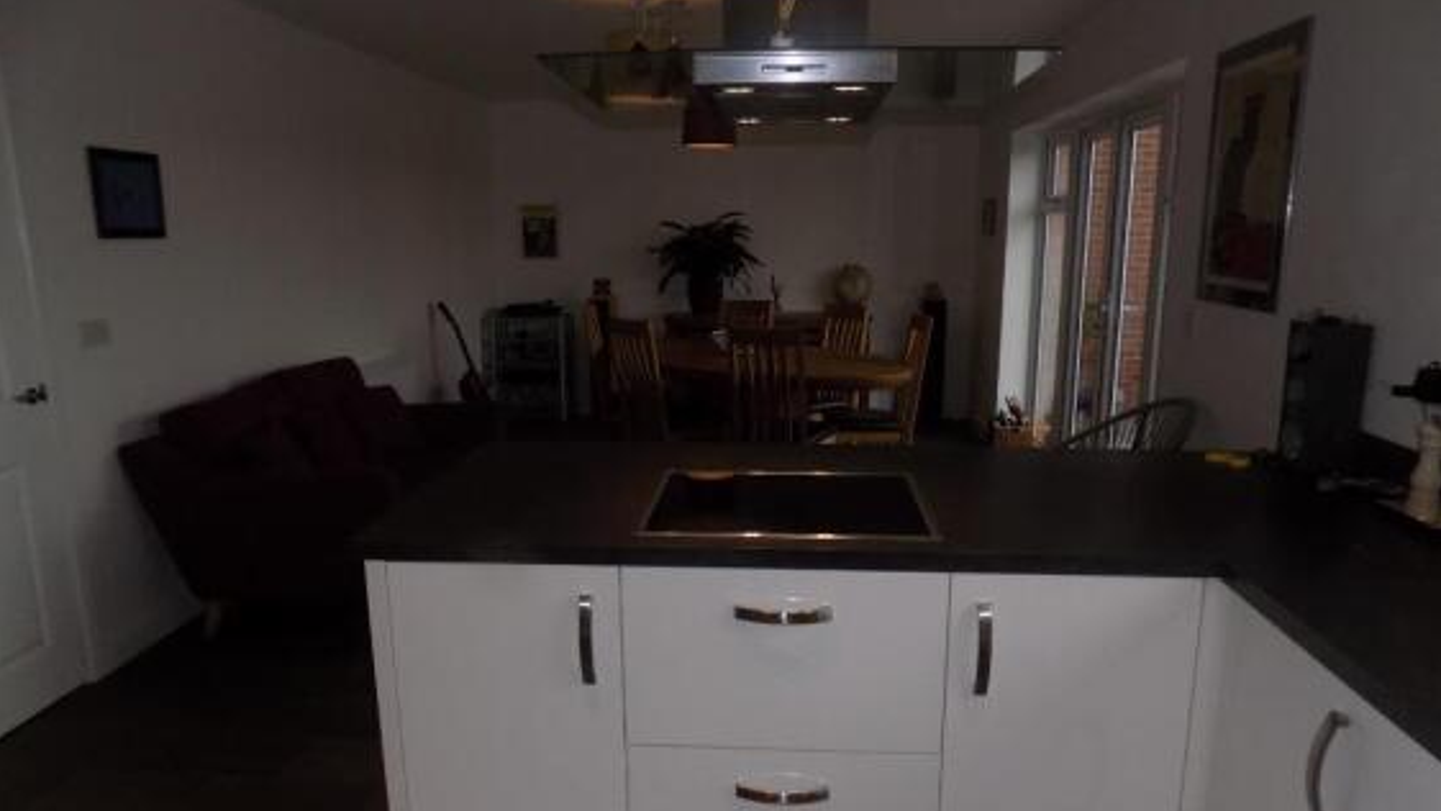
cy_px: 448
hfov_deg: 71.9
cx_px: 701
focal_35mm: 26
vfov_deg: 44.3
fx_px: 993
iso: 250
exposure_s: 1/30
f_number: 3.1
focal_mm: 4
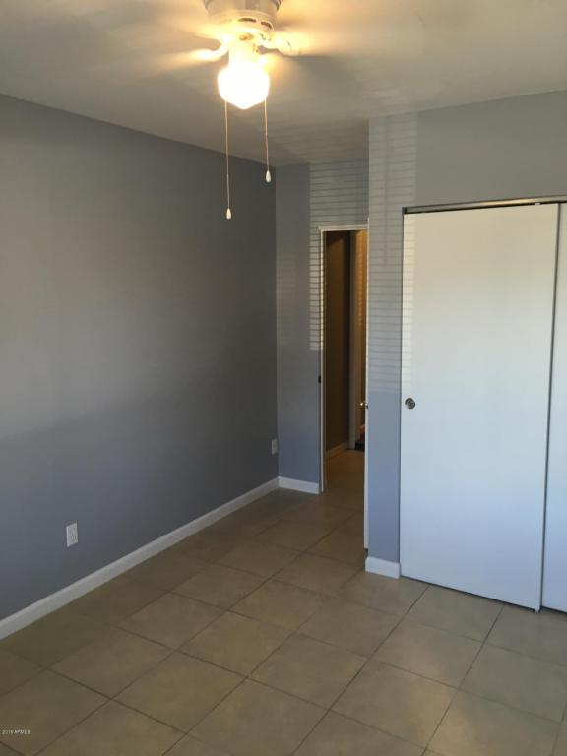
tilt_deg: -8.2
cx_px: 284
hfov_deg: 48.2
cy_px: 378
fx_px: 633
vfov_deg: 61.7
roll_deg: +0.3
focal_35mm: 29
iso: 100
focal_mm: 4.15
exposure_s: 1/33
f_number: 2.2
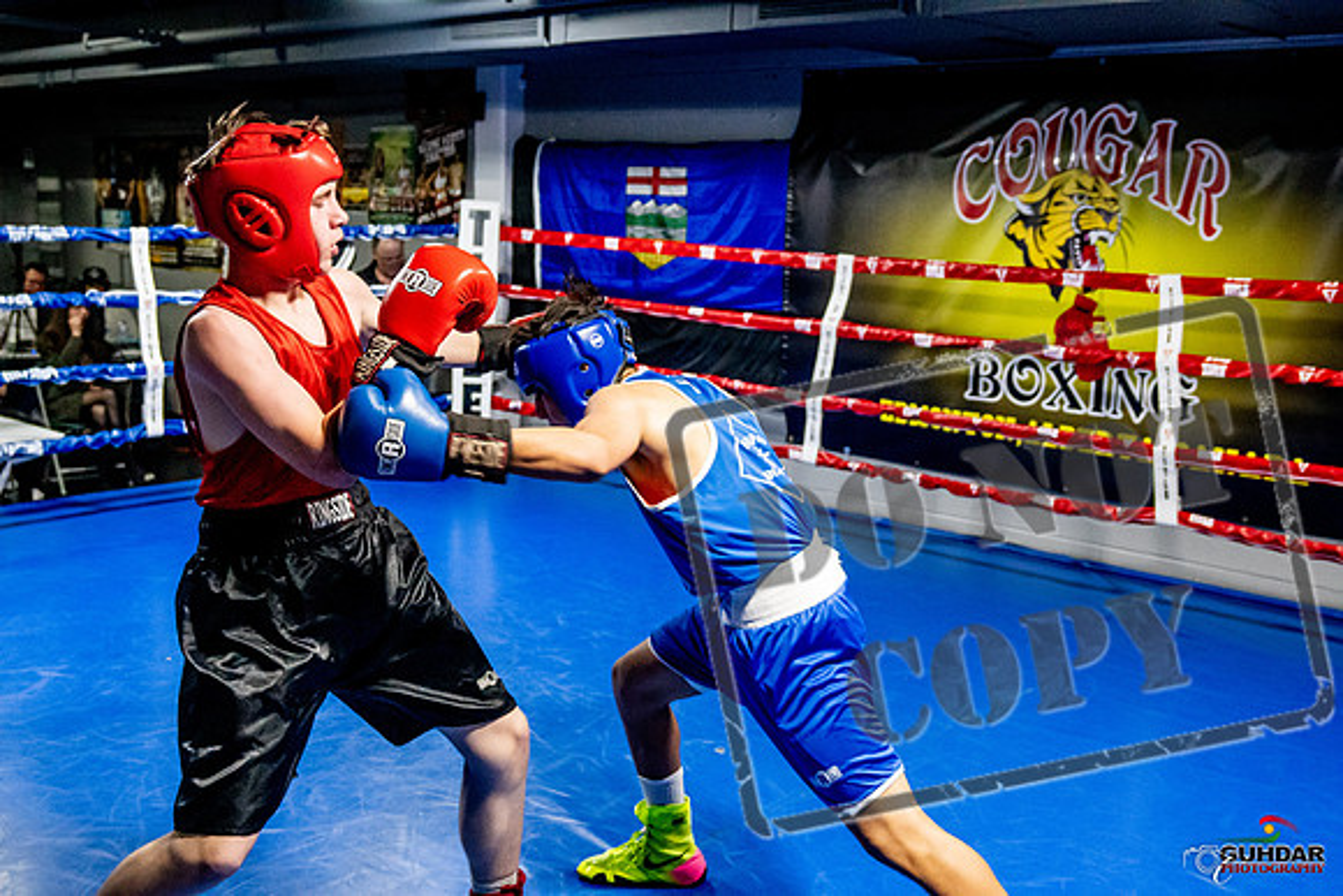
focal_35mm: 37
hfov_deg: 51.9
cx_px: 672
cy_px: 448
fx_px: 1381
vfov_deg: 36.0
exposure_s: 1/800
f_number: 2.8
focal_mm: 25
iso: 5000
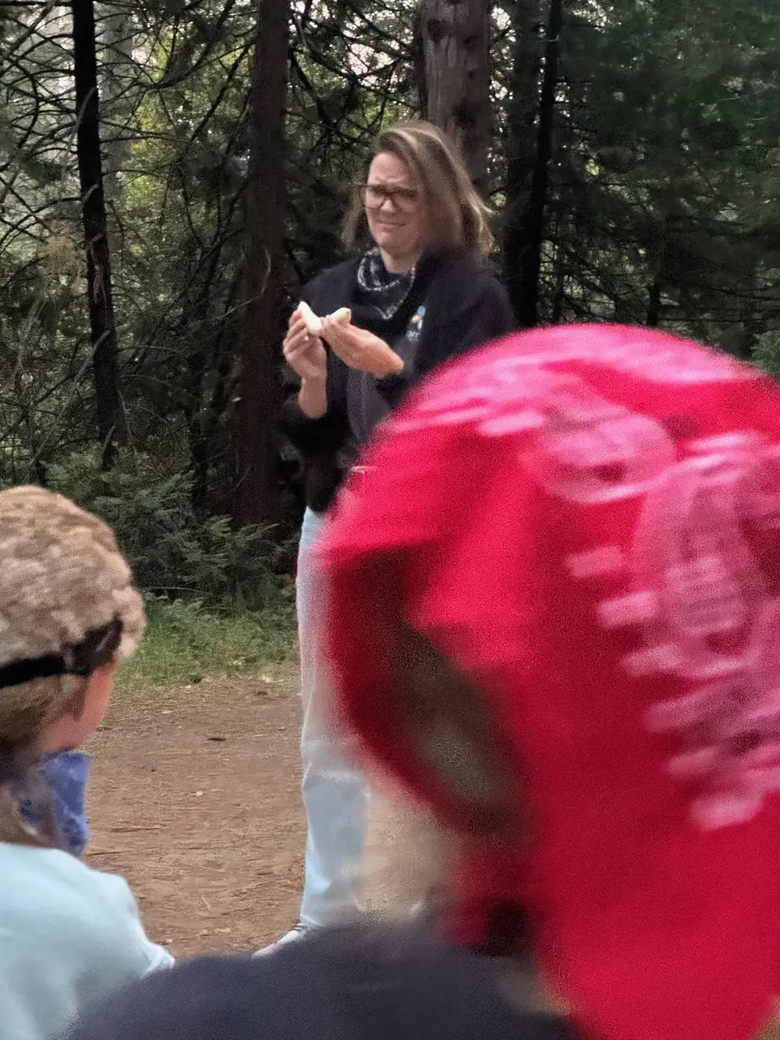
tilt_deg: -6.8
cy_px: 520
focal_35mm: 77
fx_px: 2313
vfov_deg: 25.3
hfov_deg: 19.1
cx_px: 390
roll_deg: -1.1
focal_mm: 9
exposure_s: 1/21
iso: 1600
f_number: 2.8
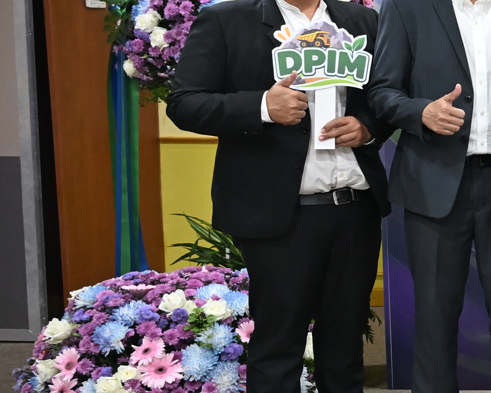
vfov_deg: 16.5
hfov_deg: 15.8
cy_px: 134
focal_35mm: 93
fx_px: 1351
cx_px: 1008
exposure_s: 1/30
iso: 1600
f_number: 4
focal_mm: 24
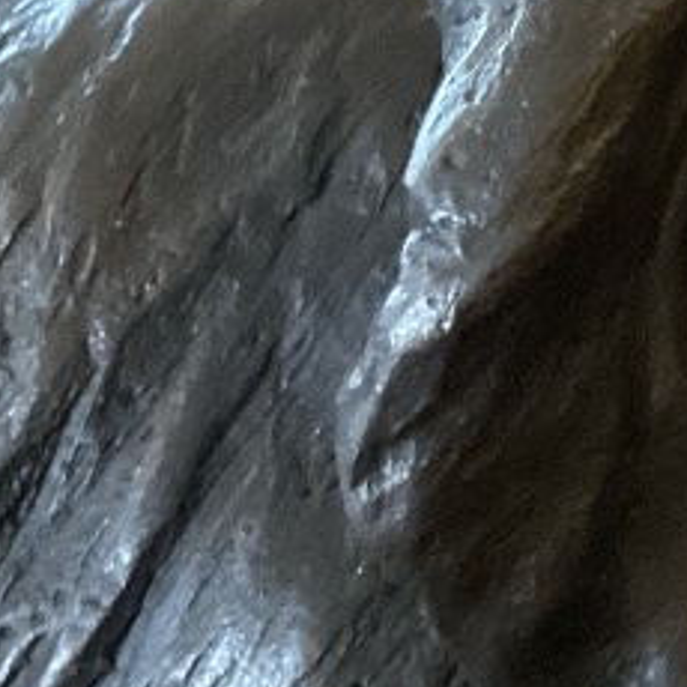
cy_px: 155
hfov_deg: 11.0
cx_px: 1658
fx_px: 3009
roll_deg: +2.8
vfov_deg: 13.0
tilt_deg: -9.1
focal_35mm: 134
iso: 250
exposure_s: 1/60
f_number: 1.8
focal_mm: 3
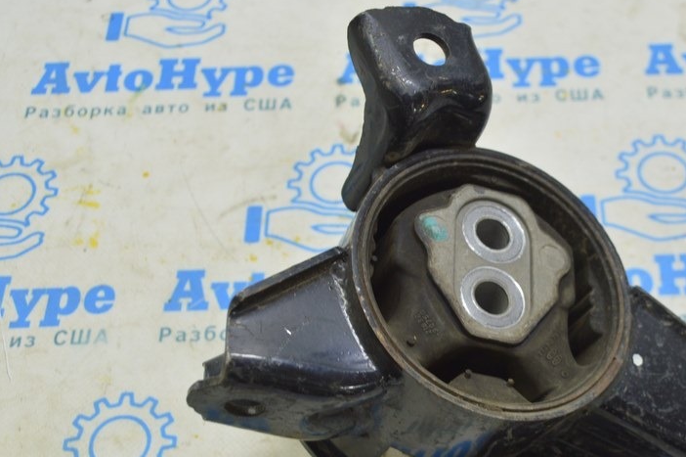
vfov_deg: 24.5
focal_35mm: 55
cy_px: 320
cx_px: 468
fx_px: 1042
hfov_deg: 36.0
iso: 400
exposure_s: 1/20
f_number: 5.6
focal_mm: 25
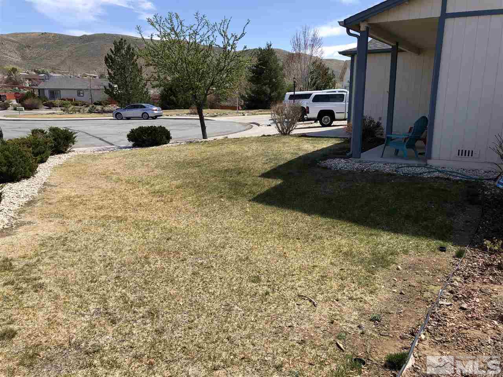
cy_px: 188
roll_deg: +0.0
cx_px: 252
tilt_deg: -12.9
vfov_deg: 49.7
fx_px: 407
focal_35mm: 28
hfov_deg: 63.4
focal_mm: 4
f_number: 1.8
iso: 20
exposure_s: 1/1200
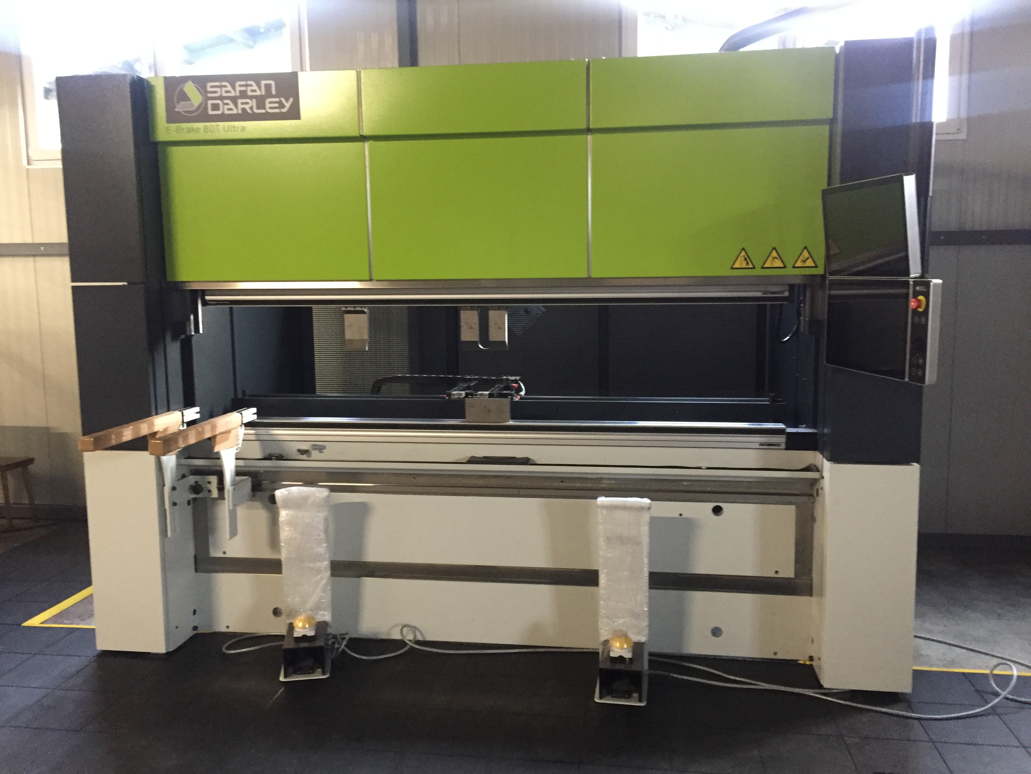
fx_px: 864
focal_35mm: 29
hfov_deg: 61.7
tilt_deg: -6.5
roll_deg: +0.2
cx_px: 516
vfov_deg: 48.2
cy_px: 387
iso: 320
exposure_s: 1/17
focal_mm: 4.15
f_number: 2.2
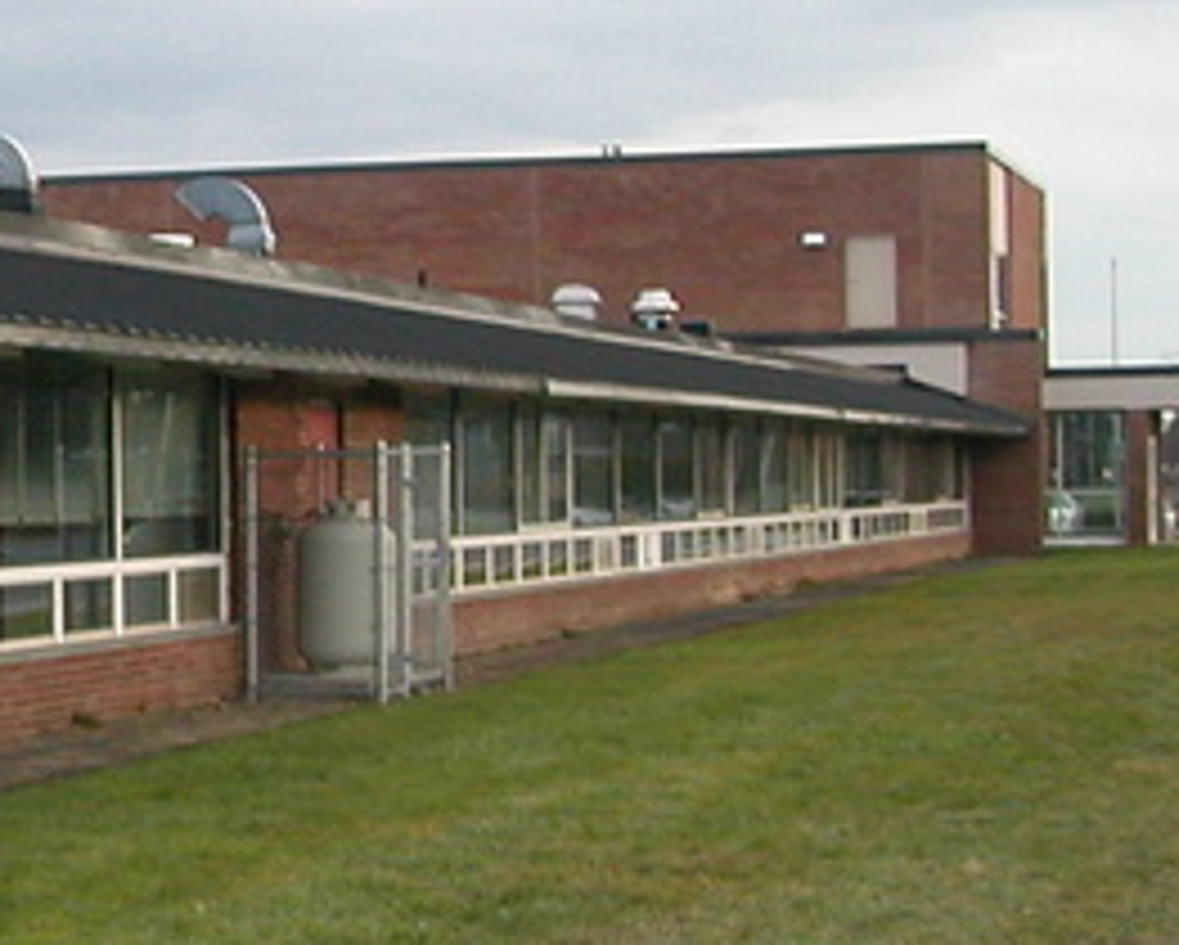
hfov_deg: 16.7
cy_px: 468
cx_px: -333
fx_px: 3806
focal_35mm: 109
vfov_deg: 14.2
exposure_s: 1/185
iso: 100
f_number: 2.7
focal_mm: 5.6
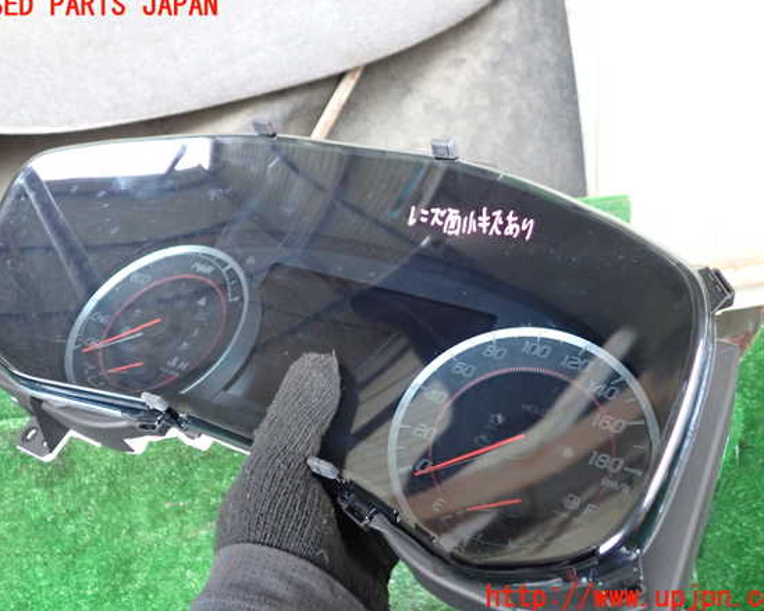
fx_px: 723
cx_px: 383
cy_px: 302
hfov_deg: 55.7
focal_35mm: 32
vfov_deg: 45.8
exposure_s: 1/30
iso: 640
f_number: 2.3
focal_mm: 5.4
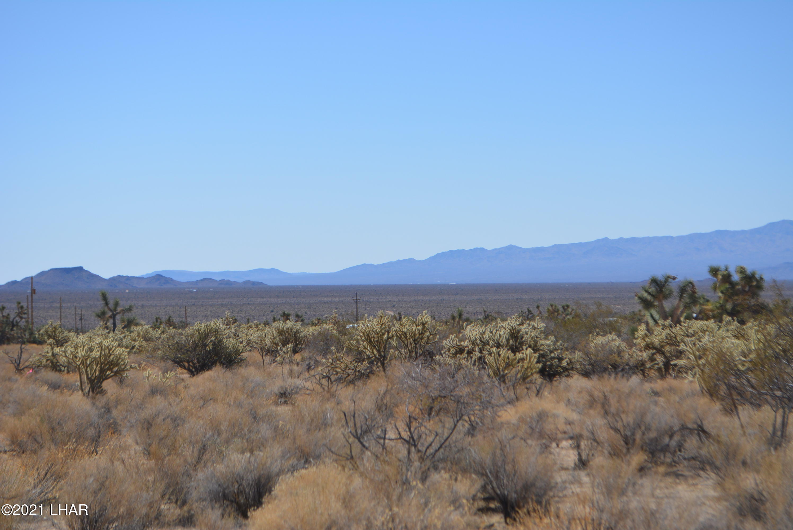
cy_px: 265
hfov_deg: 24.6
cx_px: 396
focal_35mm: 82
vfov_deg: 16.6
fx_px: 1819
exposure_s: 1/2000
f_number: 8
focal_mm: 55
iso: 400
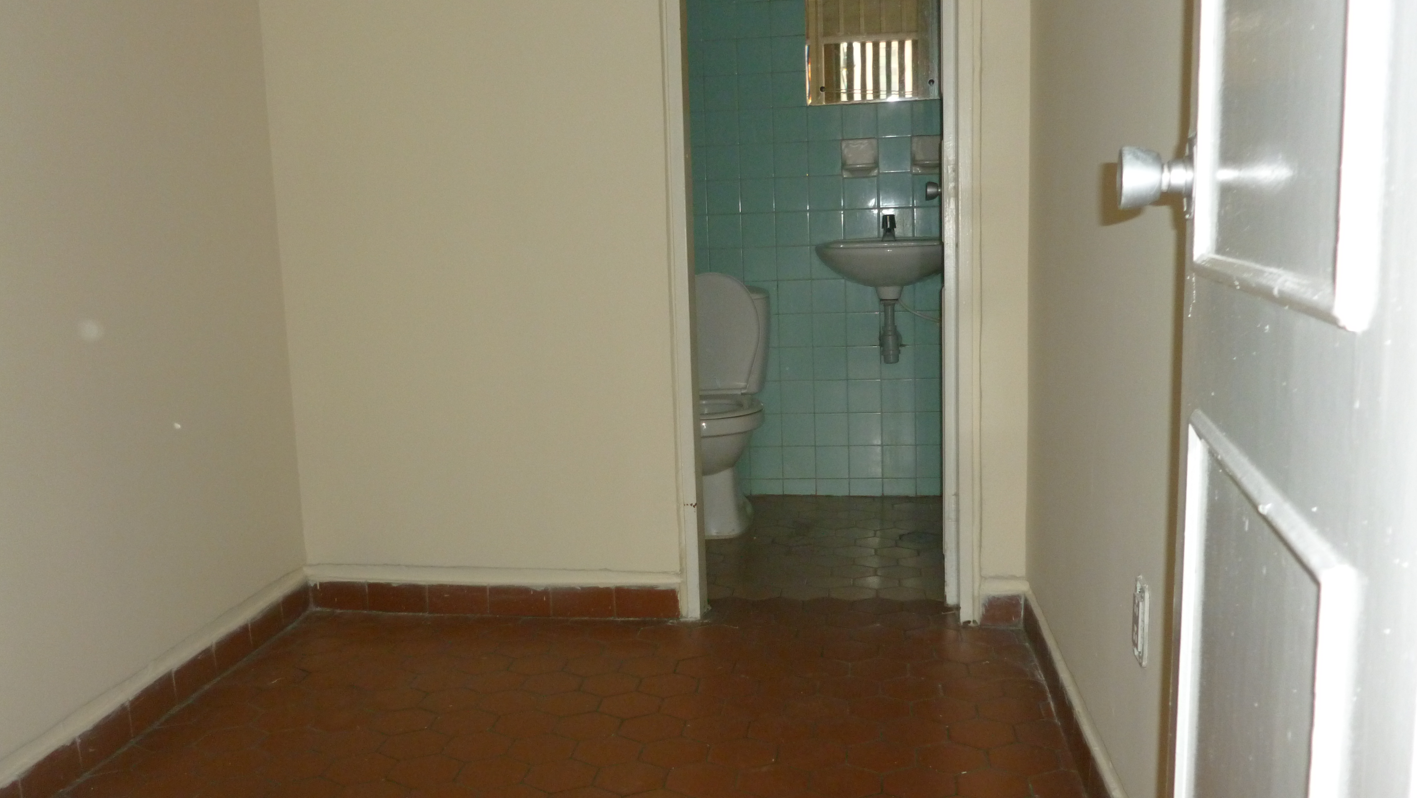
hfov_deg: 62.6
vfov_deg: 37.8
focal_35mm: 31
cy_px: 428
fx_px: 1165
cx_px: 698
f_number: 3.3
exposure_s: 1/60
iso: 200
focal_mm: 5
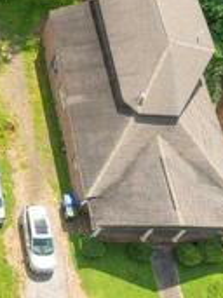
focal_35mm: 90
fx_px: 774
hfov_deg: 14.4
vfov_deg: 20.8
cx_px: -183
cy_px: -23
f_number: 4.5
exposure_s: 1/30
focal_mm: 12.29
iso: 100
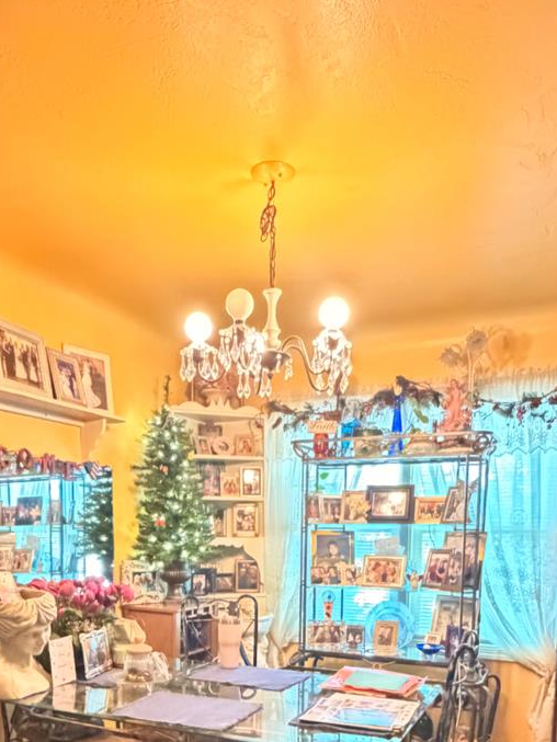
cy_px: 618
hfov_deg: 45.4
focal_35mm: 31
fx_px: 665
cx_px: 259
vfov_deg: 53.5
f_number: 2.2
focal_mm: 2.22
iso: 2500
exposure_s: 1/30
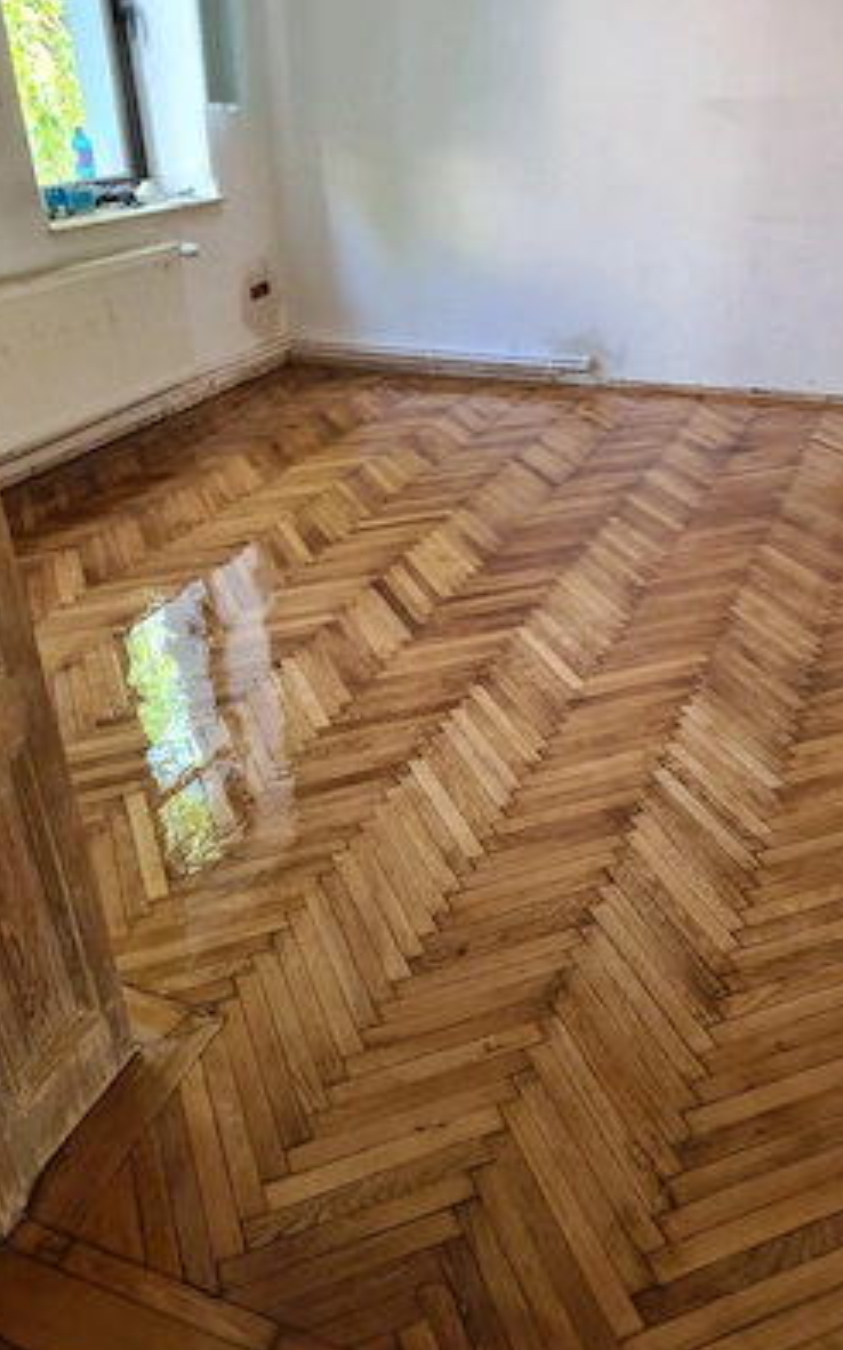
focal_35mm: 28
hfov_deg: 44.5
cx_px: 435
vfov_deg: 66.5
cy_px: 678
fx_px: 1030
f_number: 1.8
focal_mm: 5.4
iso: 250
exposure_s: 1/50
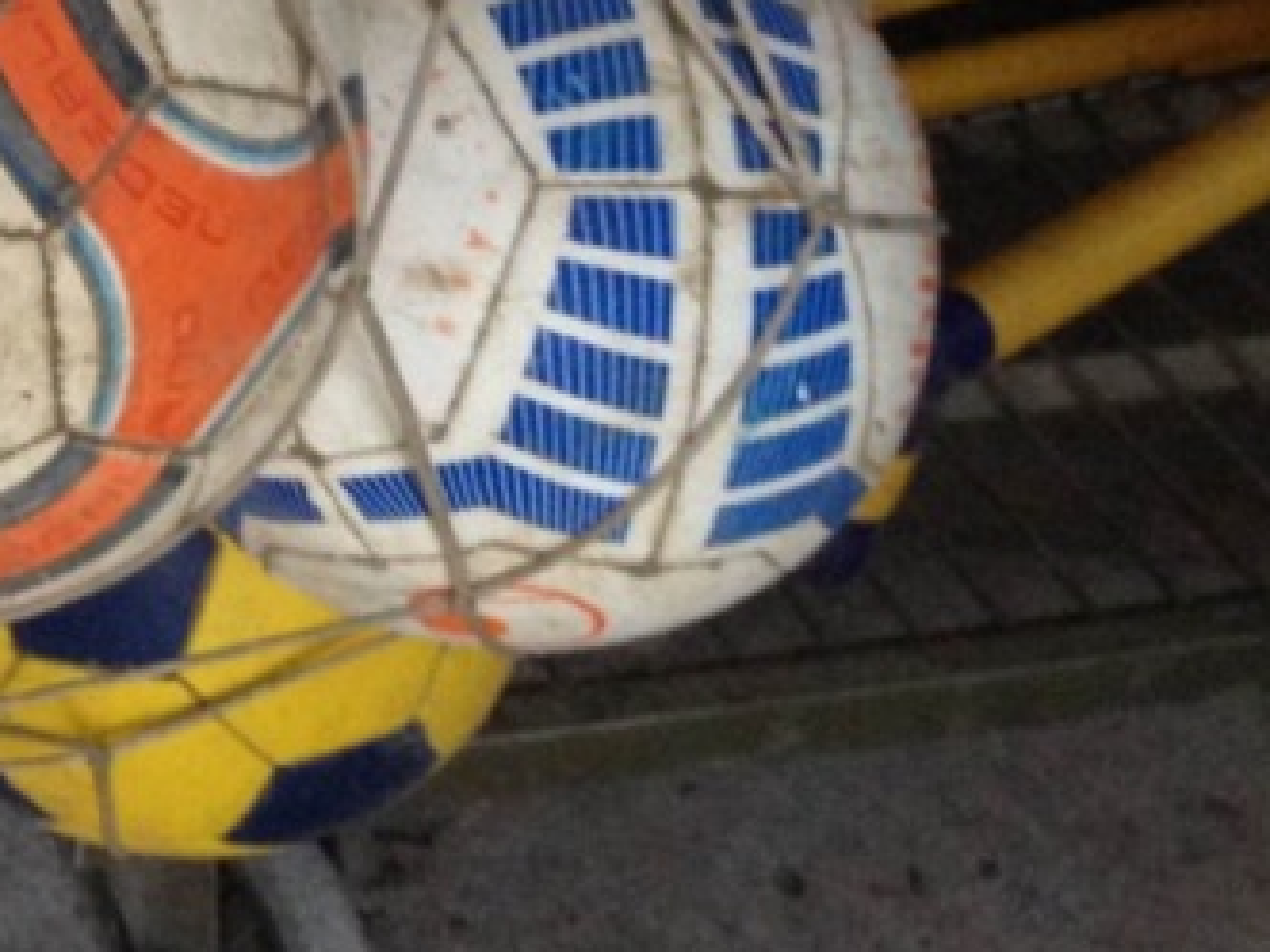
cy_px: -616
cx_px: -1018
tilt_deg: -27.4
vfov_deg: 10.5
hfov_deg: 13.2
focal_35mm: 135
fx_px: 4953
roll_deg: -0.6
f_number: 2.4
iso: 125
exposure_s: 1/20
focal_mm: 4.28
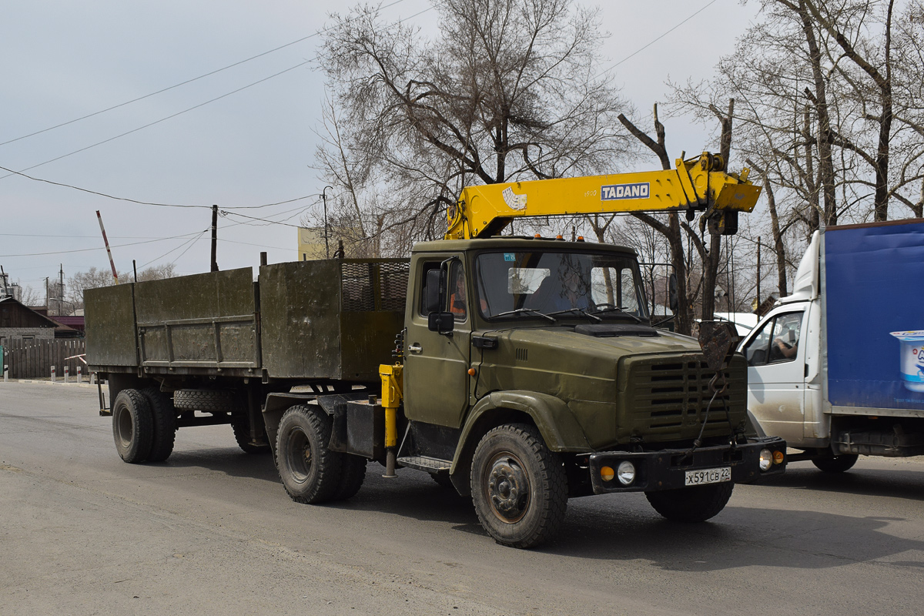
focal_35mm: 38
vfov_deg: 35.5
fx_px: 962
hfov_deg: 51.3
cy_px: 308
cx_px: 462
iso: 200
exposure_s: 1/1000
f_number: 5.6
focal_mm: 25
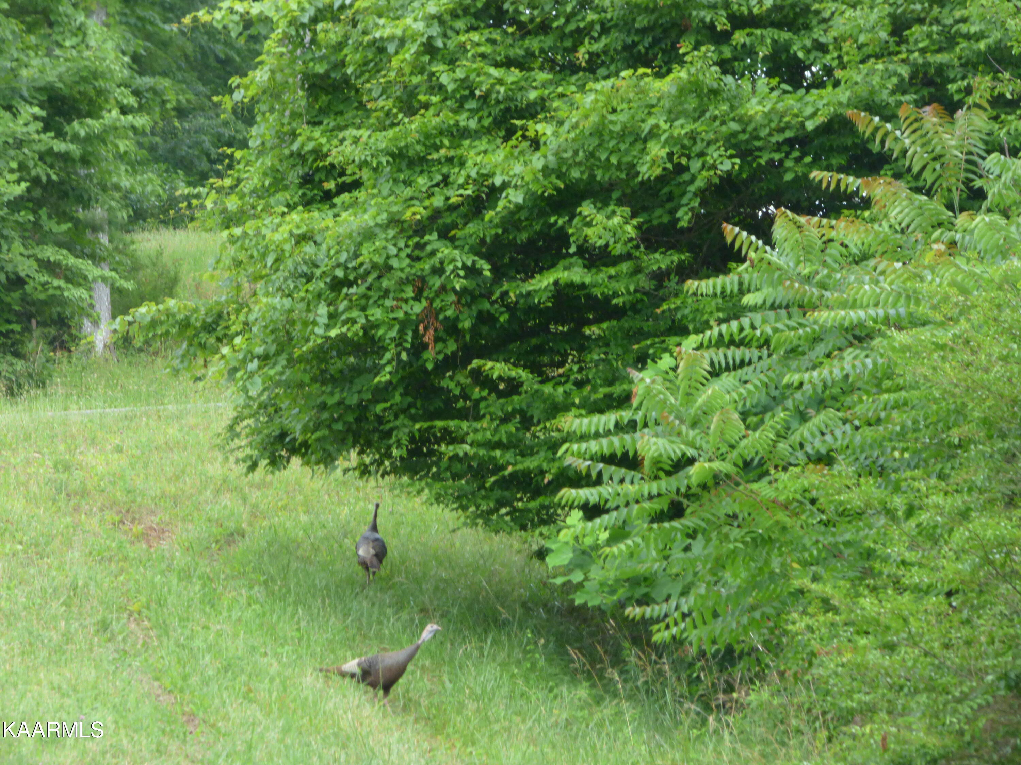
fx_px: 10323
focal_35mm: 350
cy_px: 382
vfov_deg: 4.2
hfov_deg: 5.7
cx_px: 510
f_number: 5.6
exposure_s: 1/250
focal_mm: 62.7
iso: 400
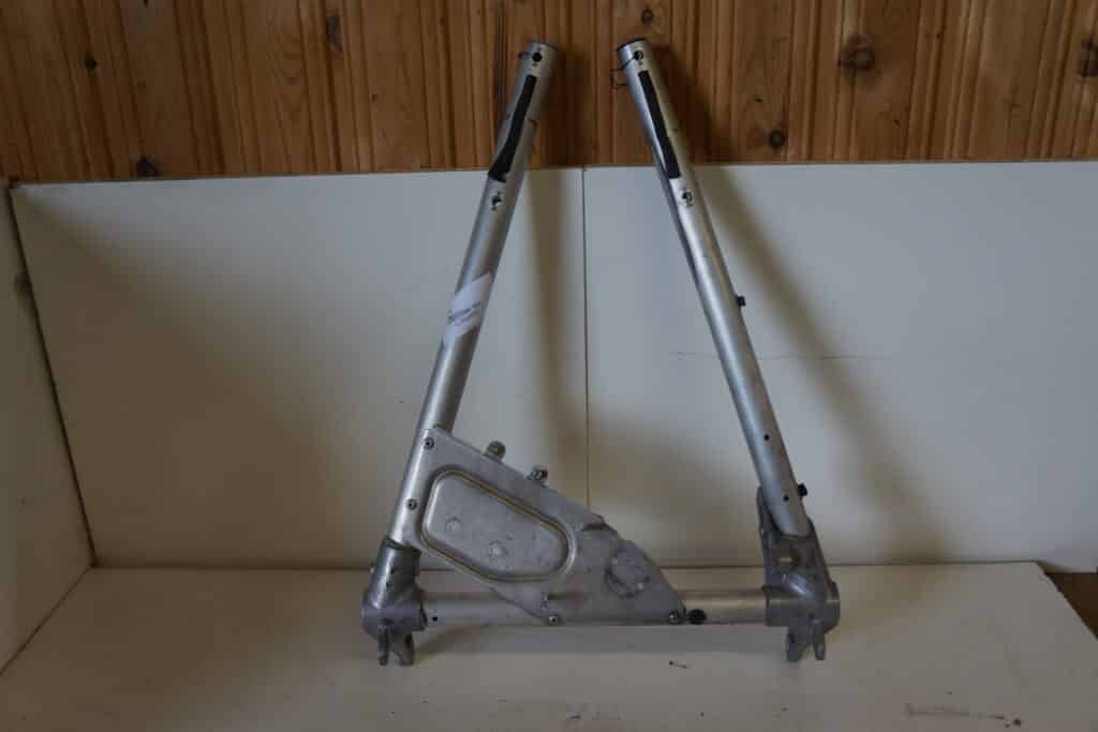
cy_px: 366
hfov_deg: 61.9
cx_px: 549
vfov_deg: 43.6
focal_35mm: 30
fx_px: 915
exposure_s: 1/60
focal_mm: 20
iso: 125
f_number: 3.5
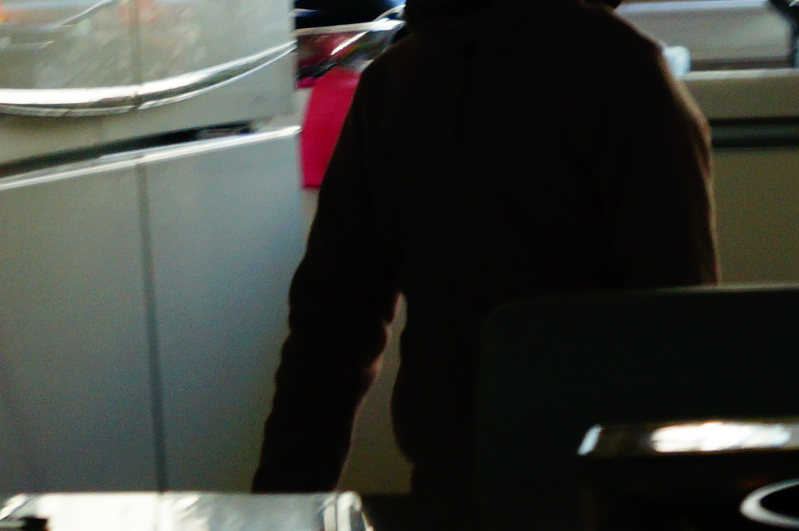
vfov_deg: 5.8
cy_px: 81
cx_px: 470
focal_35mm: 235
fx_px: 5220
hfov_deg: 8.8
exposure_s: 1/100
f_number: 5.6
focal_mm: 55
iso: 800
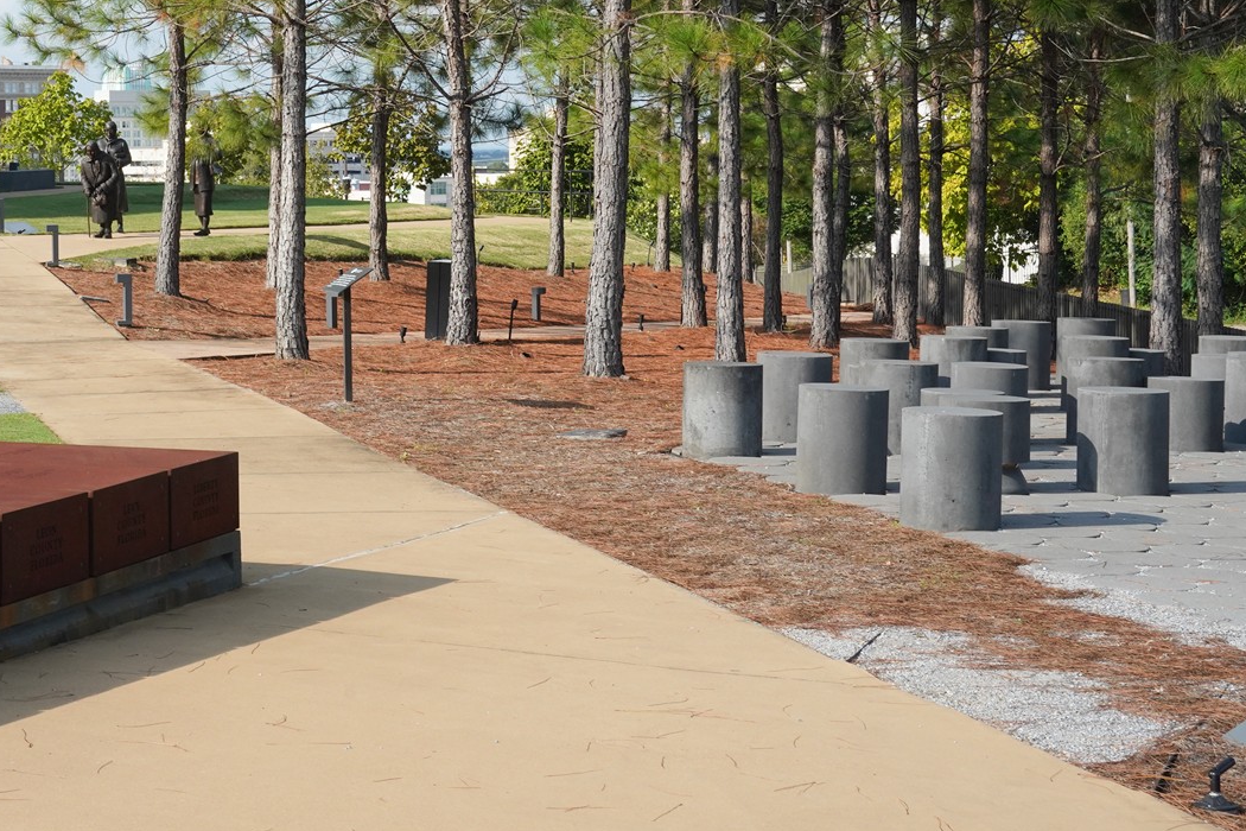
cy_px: 164
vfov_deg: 16.9
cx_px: 204
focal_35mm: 80
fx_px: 2769
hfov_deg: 24.8
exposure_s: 1/100
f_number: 16
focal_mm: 42
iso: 800
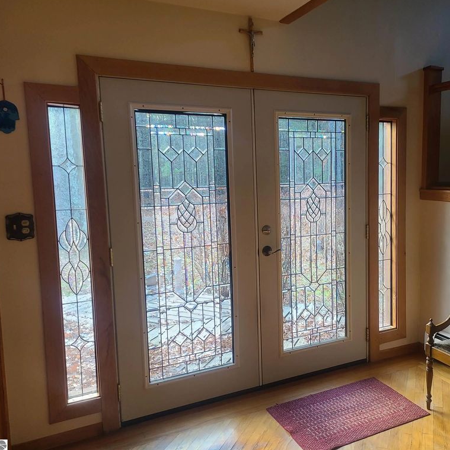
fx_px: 456
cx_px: 298
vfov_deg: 52.5
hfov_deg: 51.6
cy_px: 224
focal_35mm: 31
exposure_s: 1/60
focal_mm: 5.4
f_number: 1.8
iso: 125
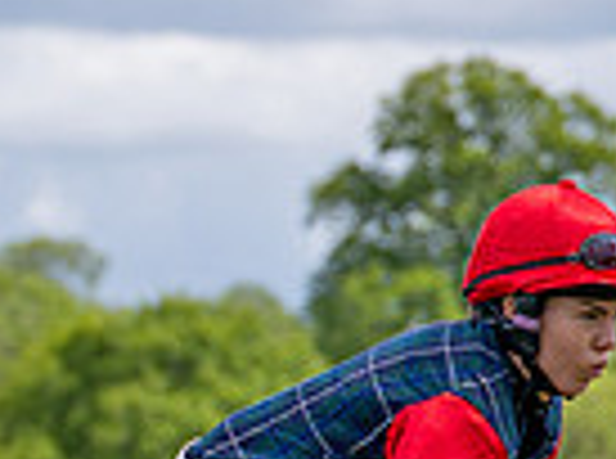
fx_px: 9566
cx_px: -156
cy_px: 1077
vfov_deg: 2.7
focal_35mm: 539
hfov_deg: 3.7
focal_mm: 70
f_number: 2.8
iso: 200
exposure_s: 1/2500
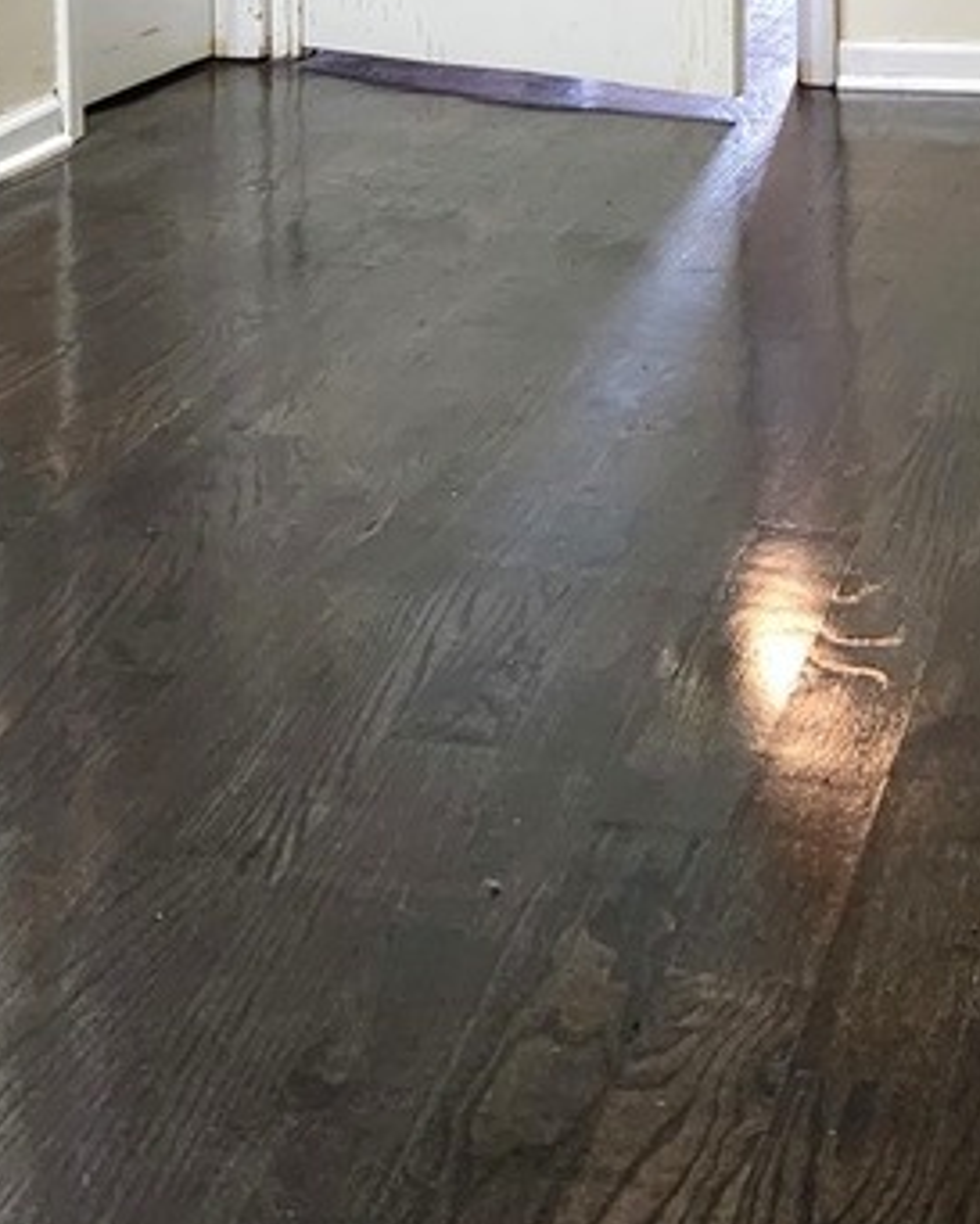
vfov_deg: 24.3
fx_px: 2573
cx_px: 567
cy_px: -251
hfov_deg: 21.5
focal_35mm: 71
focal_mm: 5.4
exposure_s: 1/120
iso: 1000
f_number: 1.8
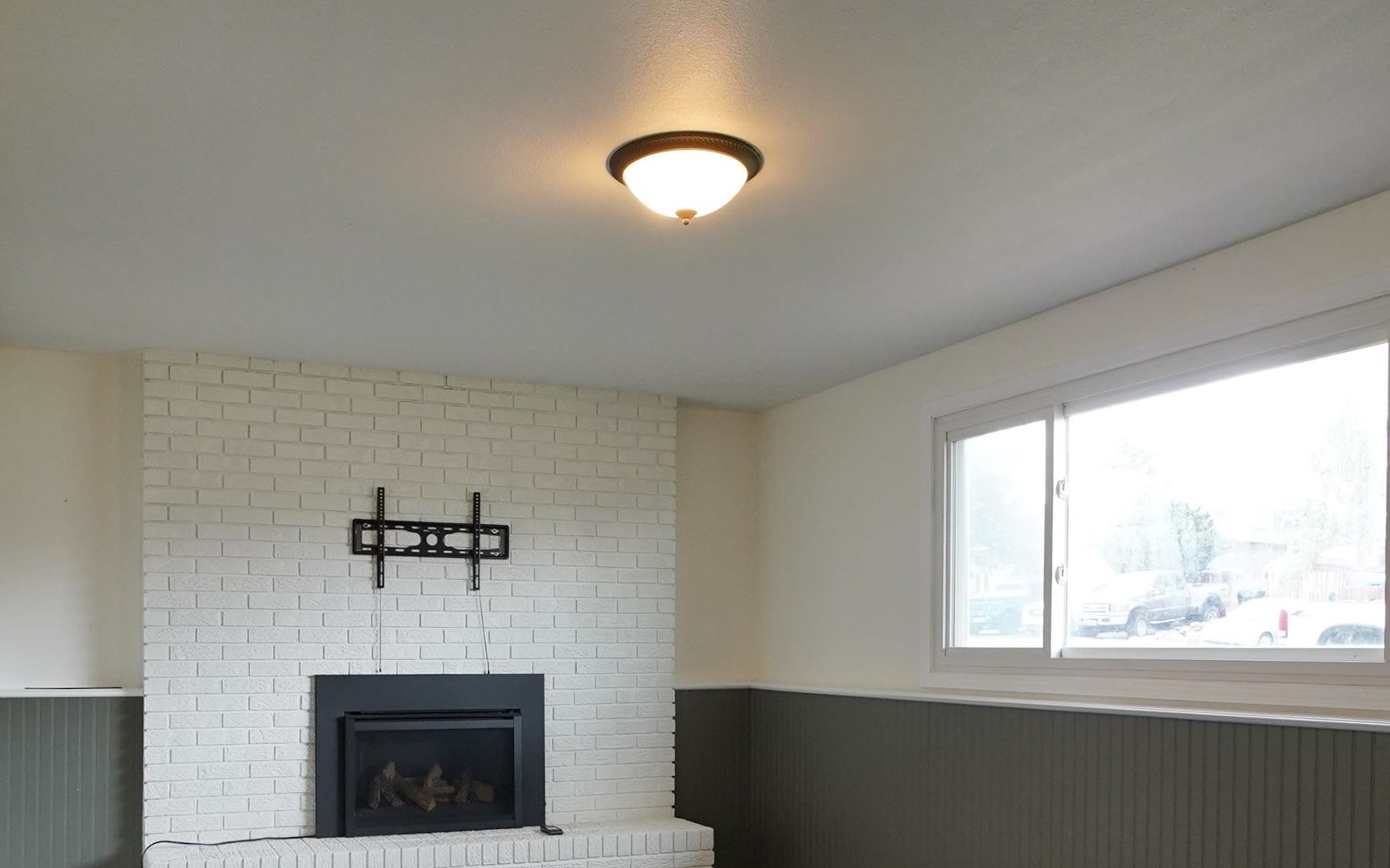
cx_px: 616
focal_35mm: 30
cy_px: 670
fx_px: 1136
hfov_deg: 62.7
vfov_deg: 40.4
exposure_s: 1/160
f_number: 4
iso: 800
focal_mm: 11
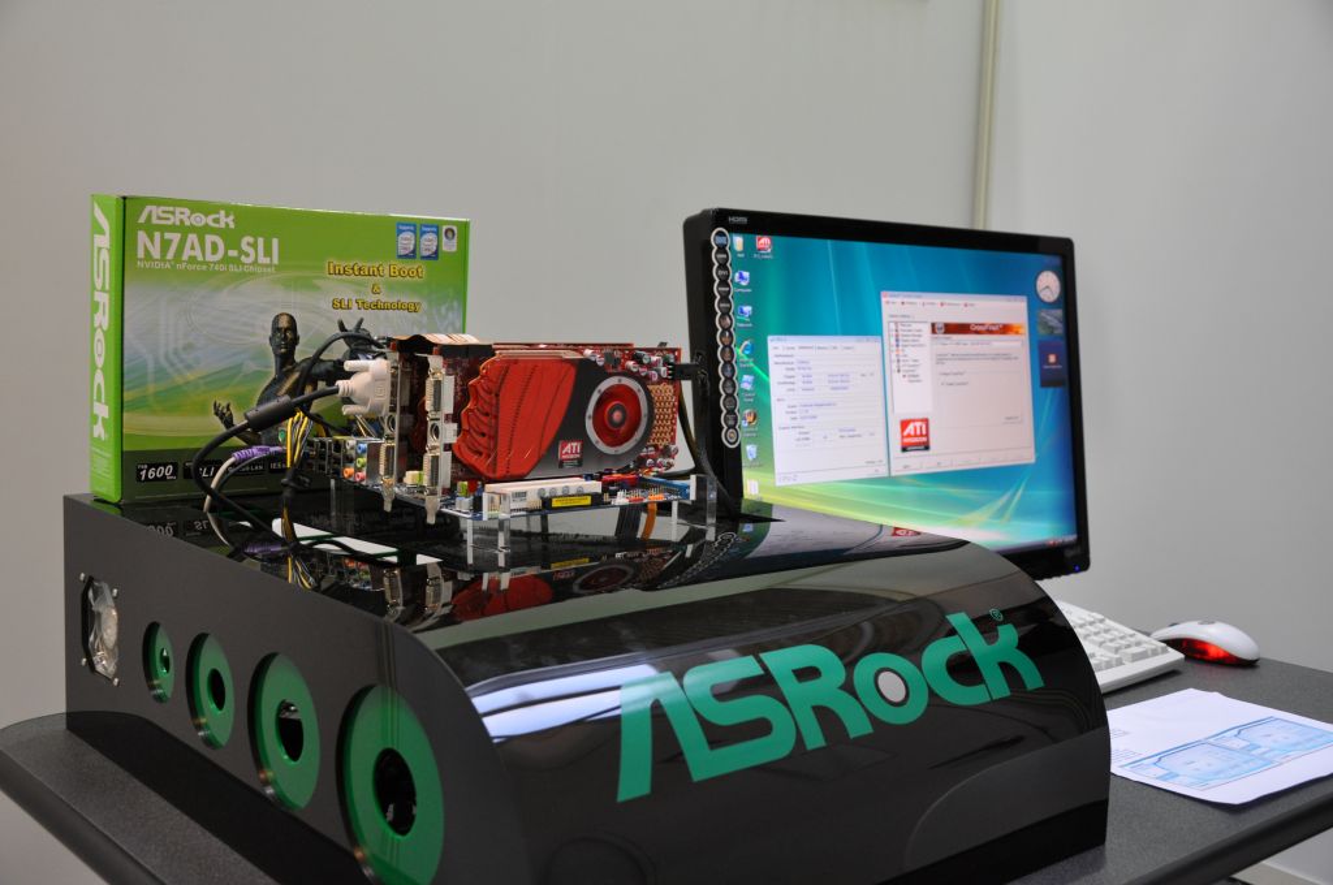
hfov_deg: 51.3
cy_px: 442
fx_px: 1387
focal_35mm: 38
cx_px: 666
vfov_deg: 35.4
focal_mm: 25
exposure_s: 1/40
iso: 800
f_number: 4
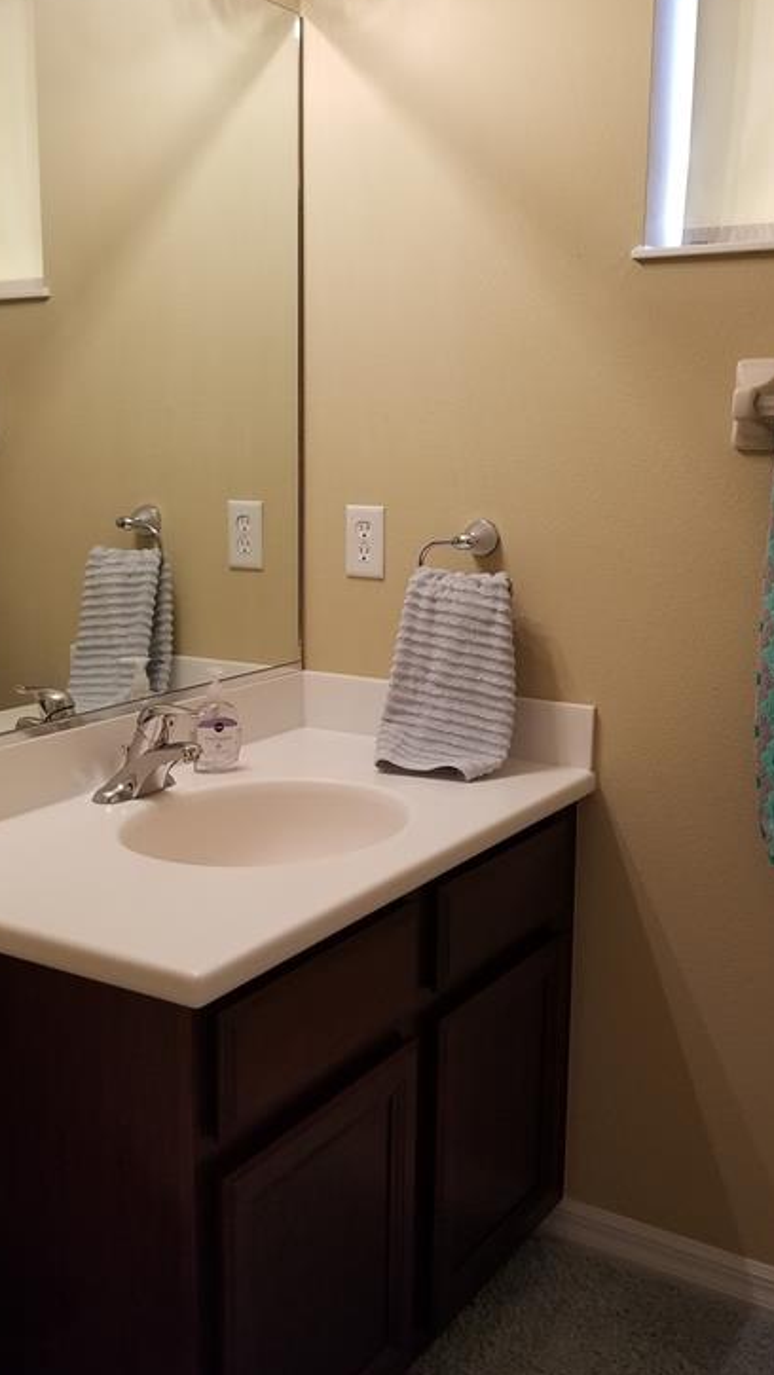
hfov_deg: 38.8
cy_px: 669
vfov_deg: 64.3
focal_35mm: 30
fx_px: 1094
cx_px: 313
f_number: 1.7
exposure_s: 1/40
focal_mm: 4.25
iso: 160
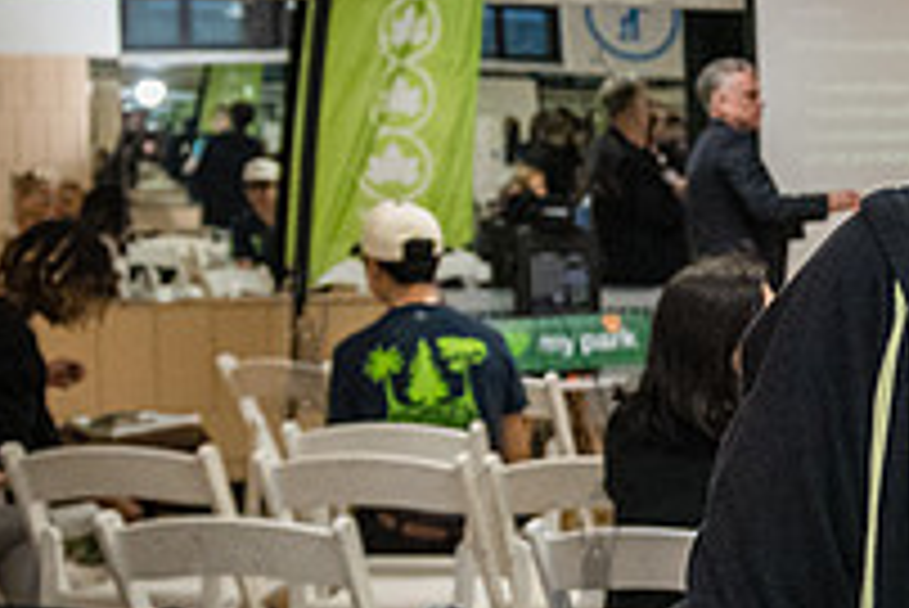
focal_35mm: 98
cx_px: 1260
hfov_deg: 18.9
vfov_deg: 14.0
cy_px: 418
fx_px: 2476
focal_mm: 28
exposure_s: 1/320
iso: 5000
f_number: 4
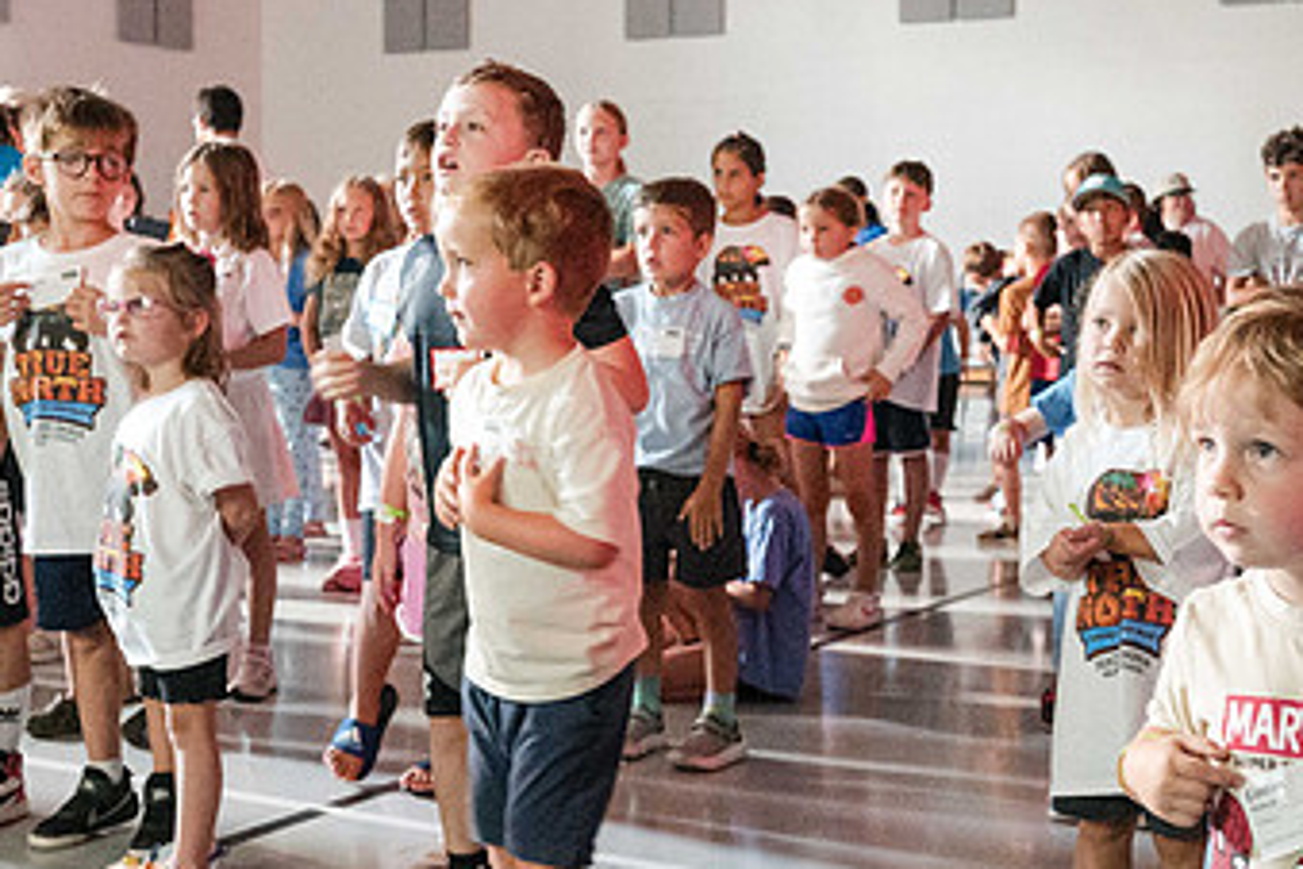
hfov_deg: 35.1
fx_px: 2063
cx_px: 640
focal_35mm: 57
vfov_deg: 23.8
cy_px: 424
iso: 25600
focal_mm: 30
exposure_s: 1/50
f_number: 4
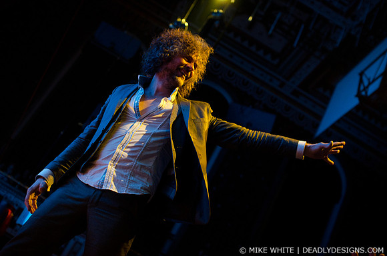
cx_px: 194
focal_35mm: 45
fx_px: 483
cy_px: 128
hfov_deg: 43.7
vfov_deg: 29.7
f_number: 2.8
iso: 1600
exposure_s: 1/500
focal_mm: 30
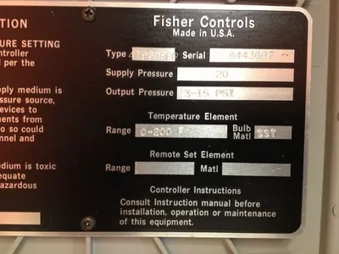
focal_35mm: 35
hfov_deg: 52.6
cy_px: 127
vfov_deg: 40.7
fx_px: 343
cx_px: 170
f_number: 2.4
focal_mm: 4.28
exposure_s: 1/20
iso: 320
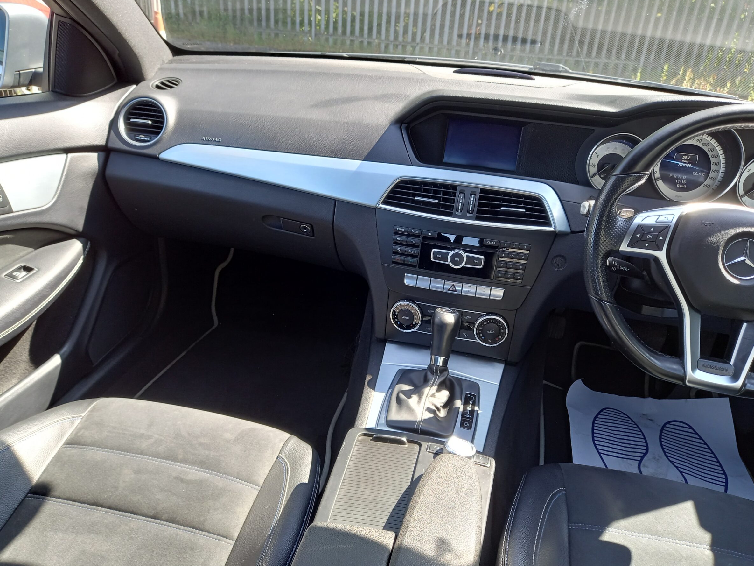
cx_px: 387
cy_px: 276
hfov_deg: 65.3
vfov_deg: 51.4
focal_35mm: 27
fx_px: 588
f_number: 2
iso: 80
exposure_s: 1/60
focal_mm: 4.6
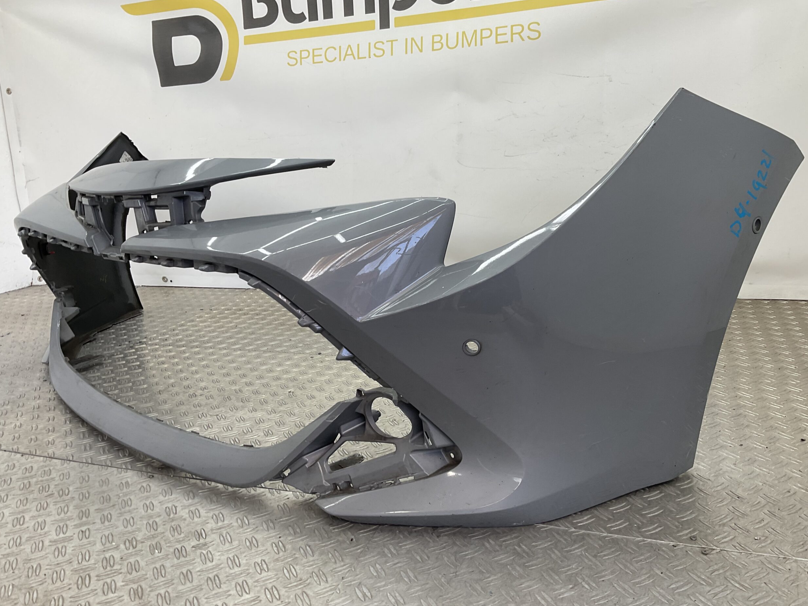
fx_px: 700
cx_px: 413
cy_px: 306
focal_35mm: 30
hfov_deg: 60.0
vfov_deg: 46.8
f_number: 1.8
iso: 16
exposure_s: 1/100
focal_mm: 3
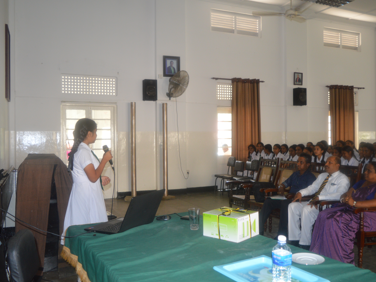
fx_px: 375
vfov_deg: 41.2
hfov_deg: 53.1
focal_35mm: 35
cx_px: 208
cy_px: 140
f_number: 3.8
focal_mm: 21
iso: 450
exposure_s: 1/60
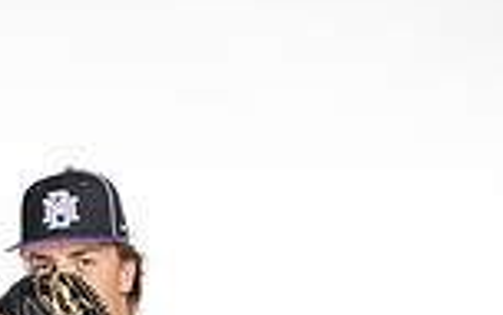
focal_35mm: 151
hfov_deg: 13.8
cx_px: 89
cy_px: 729
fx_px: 2070
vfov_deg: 8.1
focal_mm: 50
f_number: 5.6
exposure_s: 1/250
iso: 250
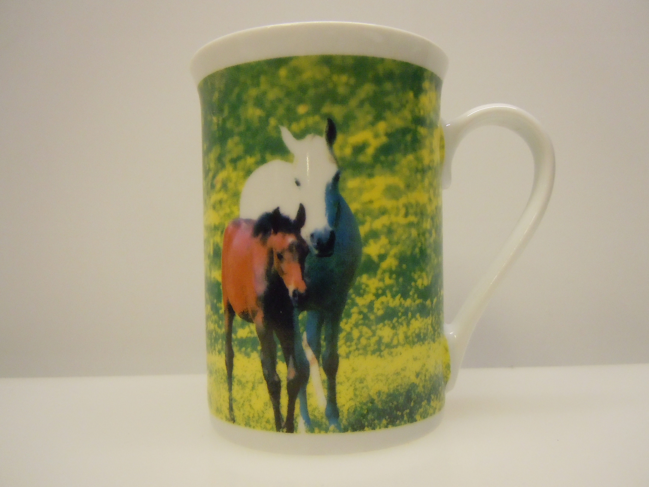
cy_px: 244
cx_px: 324
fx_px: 562
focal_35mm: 30
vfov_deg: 46.8
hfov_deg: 60.0
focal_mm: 5.4
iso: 800
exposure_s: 1/100
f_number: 3.5
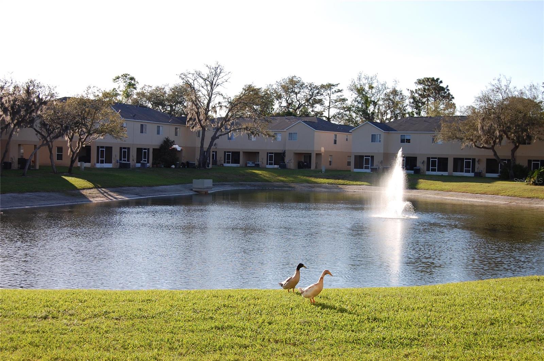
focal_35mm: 52
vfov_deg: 25.7
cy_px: 180
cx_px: 272
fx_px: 792
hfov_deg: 37.9
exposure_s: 1/250
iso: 200
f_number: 8
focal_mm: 35
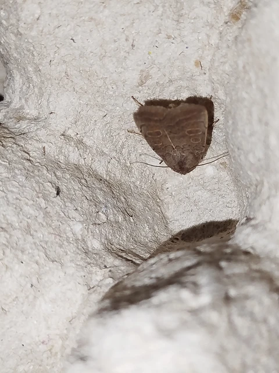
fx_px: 817
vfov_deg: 25.7
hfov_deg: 19.4
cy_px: 186
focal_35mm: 76
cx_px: 140
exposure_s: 1/50
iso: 125
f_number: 1.7
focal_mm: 5.31
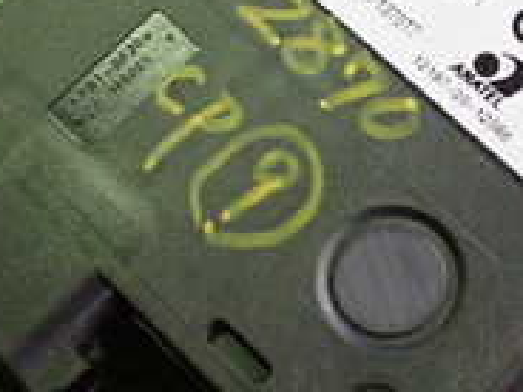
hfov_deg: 19.9
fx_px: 1481
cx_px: 401
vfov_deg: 15.0
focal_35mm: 98
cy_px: 77
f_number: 2.3
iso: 500
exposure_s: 1/125
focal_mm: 5.4
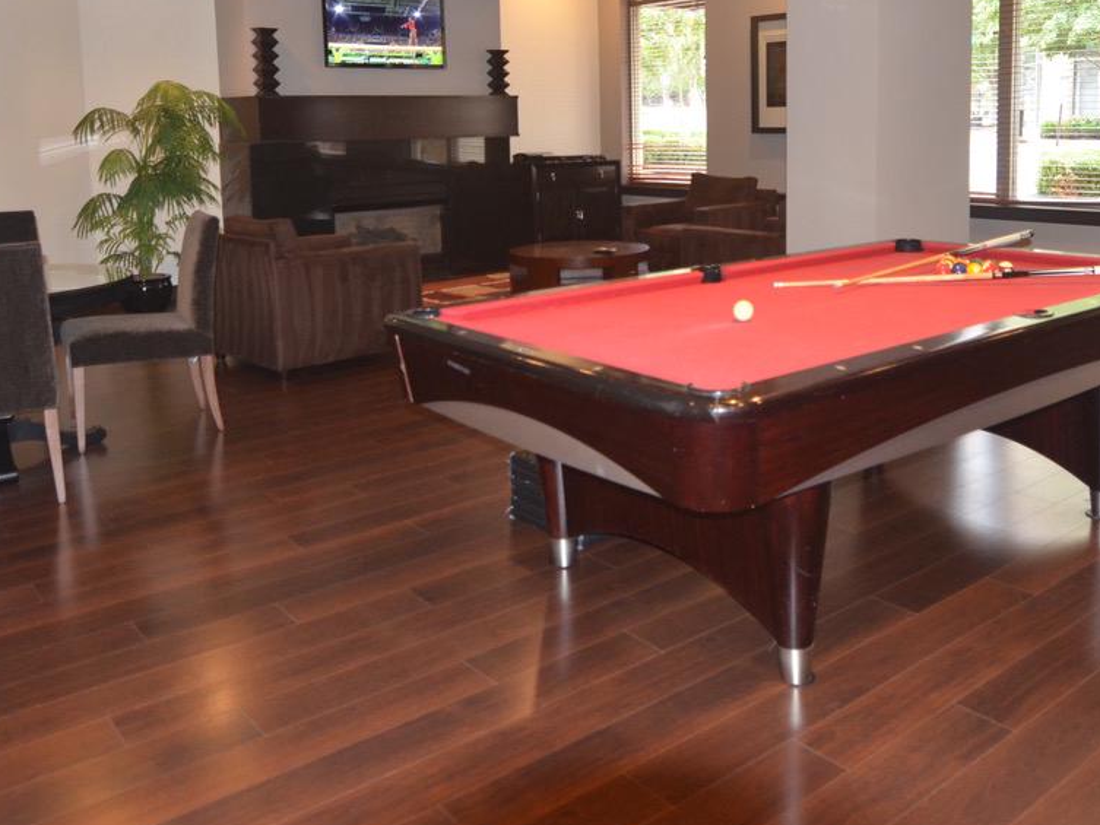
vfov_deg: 43.3
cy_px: 228
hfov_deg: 56.8
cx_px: 638
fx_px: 1011
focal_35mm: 32
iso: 800
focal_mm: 13
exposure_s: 1/60
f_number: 2.8
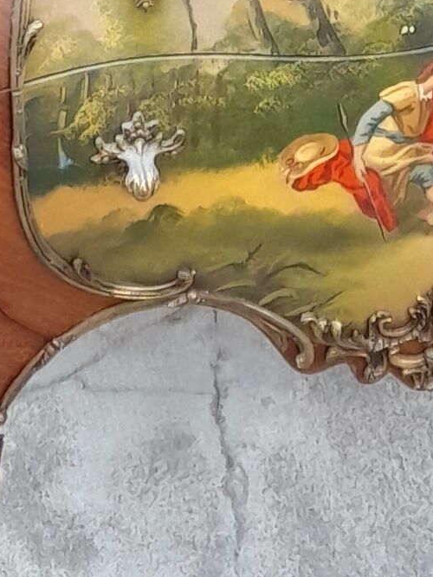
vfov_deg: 10.6
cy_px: -940
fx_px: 2503
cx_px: 379
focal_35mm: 150
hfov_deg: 9.8
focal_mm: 4.6
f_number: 2
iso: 32
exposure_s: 1/120
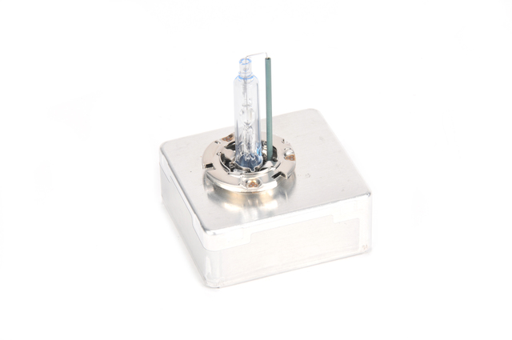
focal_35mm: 180
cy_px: 170
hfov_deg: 11.4
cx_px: 256
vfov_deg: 7.6
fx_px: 2557
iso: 200
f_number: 22
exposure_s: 1/200
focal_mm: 120
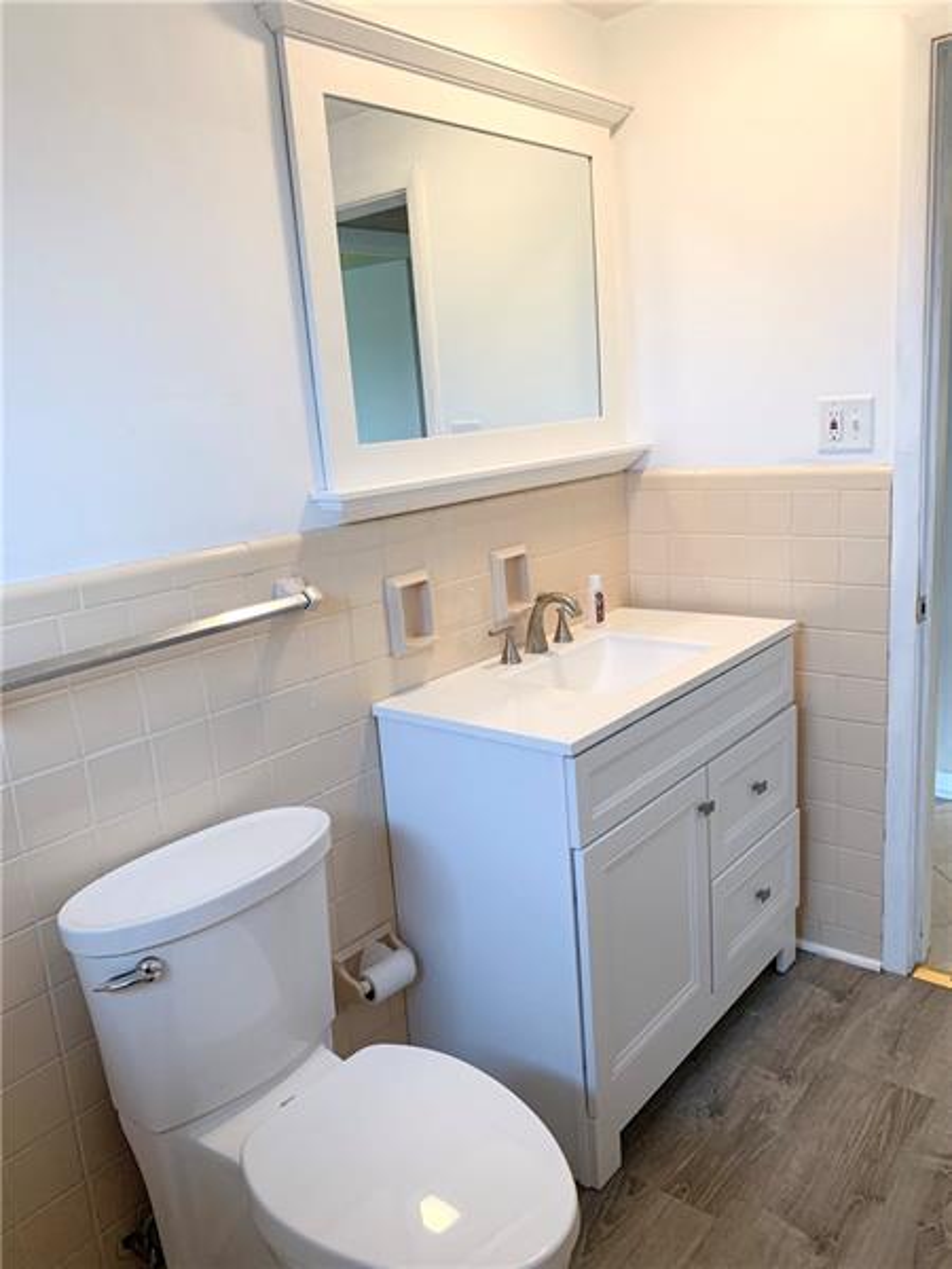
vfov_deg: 67.3
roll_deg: +5.1
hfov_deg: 53.1
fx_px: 953
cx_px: 476
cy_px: 634
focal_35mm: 26
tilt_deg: -13.3
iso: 160
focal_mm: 4.25
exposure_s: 1/60
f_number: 1.8
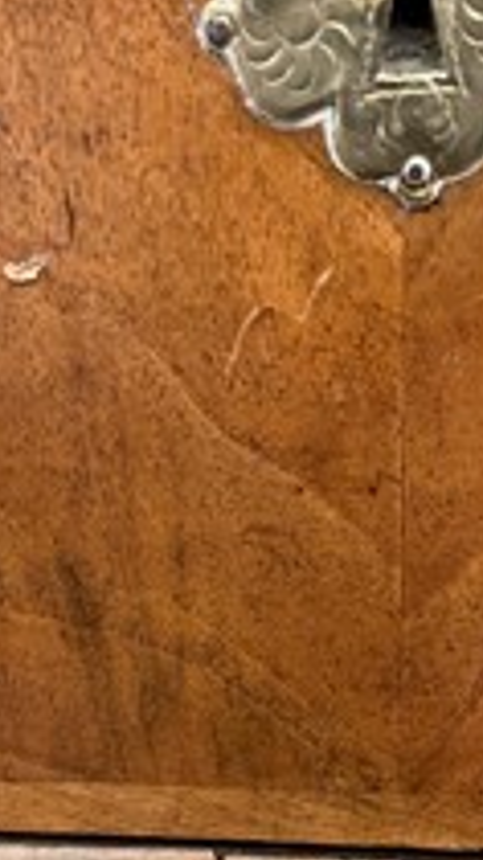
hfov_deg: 23.0
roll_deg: +1.6
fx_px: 1185
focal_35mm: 52
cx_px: 274
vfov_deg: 37.2
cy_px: 782
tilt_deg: -23.8
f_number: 1.6
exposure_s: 1/25
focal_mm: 5.1
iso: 500
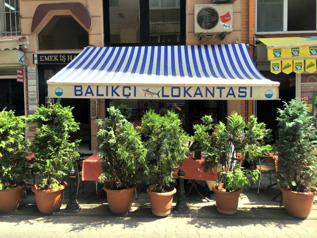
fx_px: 266
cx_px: 158
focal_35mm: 29
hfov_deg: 61.7
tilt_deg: -2.0
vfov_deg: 48.2
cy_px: 119
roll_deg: +1.9
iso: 32
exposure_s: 1/695
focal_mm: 4.15
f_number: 2.2
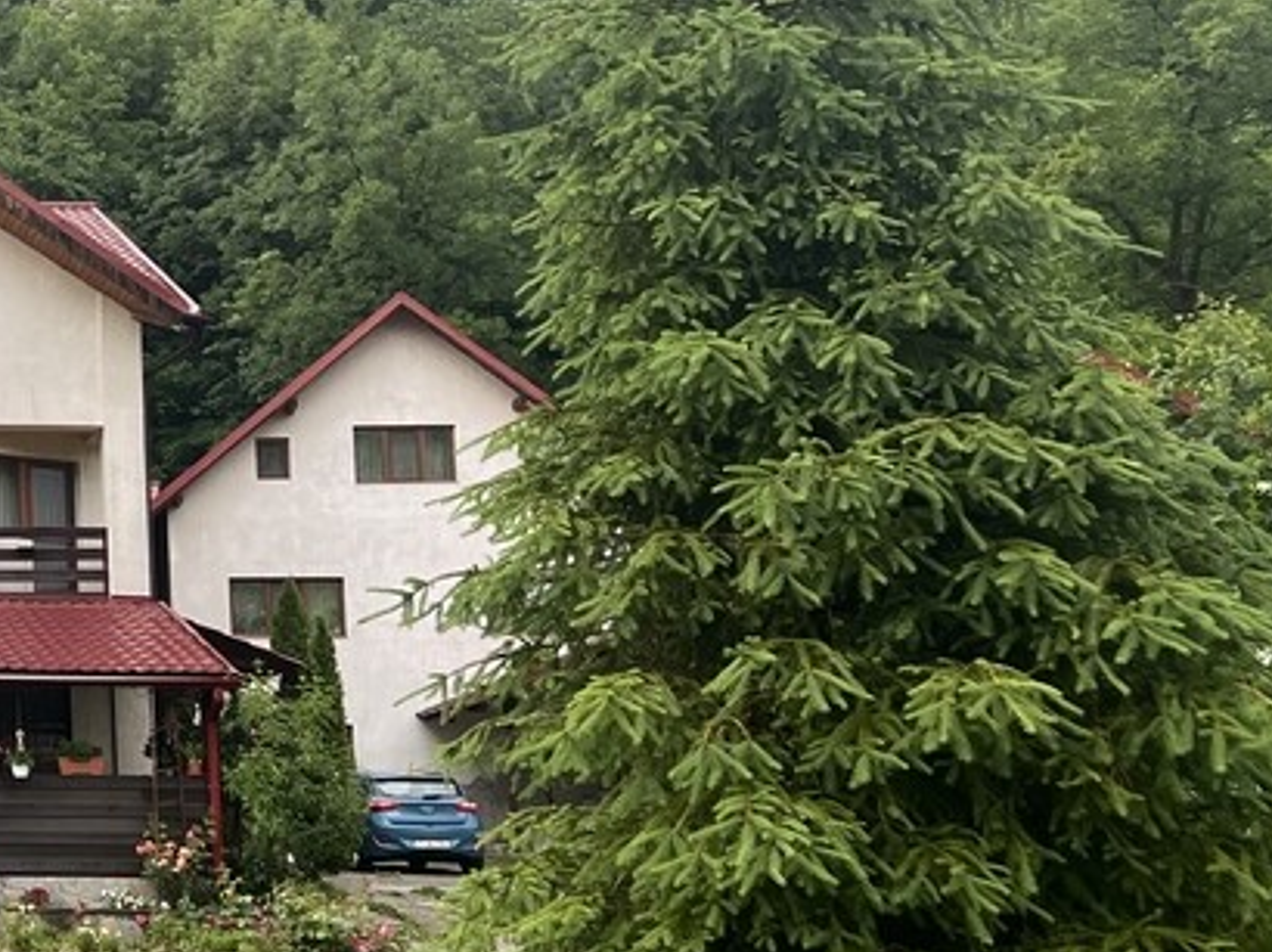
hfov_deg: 26.3
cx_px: -289
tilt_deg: +11.6
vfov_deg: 22.5
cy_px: 341
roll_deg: +0.2
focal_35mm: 65
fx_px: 2387
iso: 80
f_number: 1.5
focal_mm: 5.7
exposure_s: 1/121
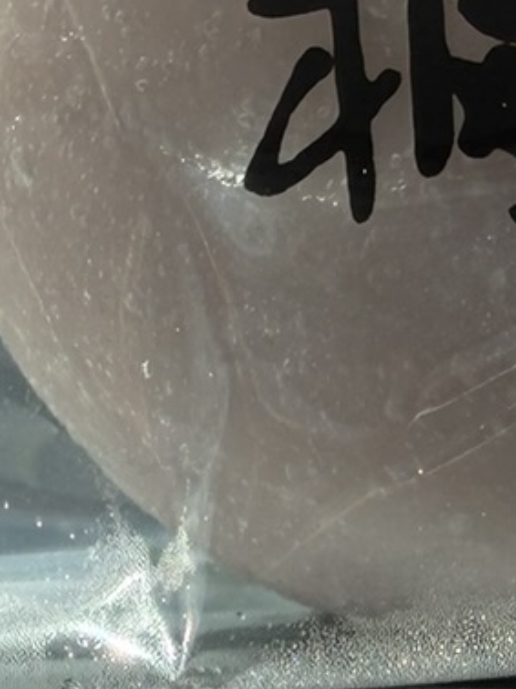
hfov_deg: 10.3
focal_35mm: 141
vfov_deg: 12.9
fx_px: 2806
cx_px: 686
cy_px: -499
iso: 16
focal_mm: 2.22
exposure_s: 1/865
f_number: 2.2
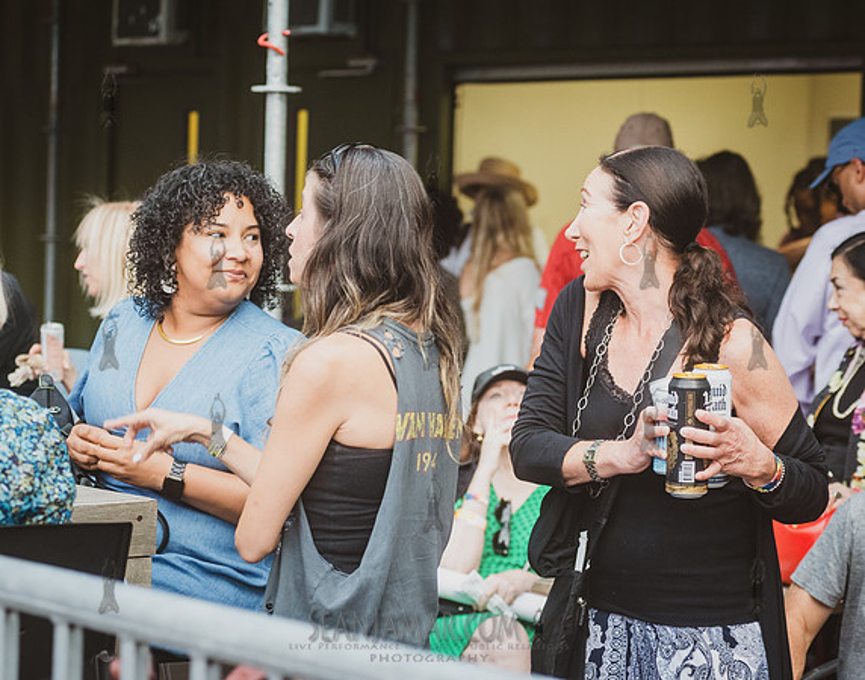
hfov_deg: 19.8
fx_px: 2469
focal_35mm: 97
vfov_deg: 15.7
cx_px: 555
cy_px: 309
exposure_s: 1/320
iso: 2000
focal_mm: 80
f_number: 4
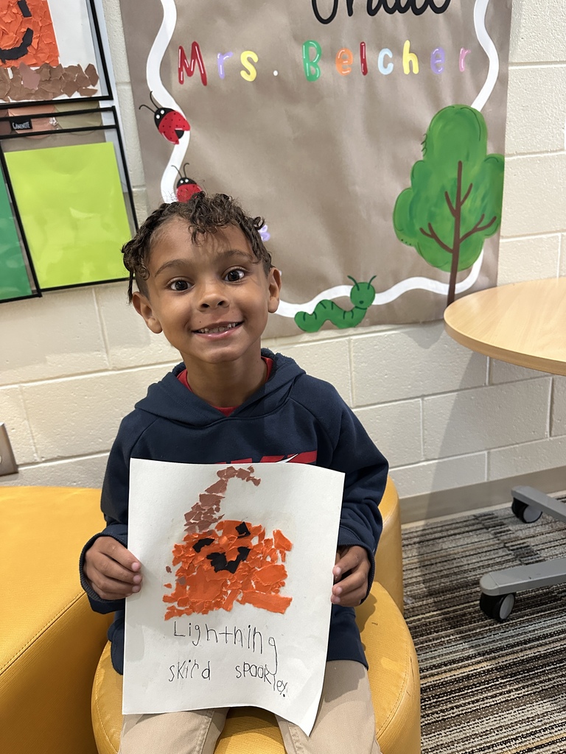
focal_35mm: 24
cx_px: 283
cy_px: 377
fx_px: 523
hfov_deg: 56.8
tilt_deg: -17.8
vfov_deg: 71.6
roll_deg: +4.2
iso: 640
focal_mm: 6.86
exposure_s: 1/60
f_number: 1.78
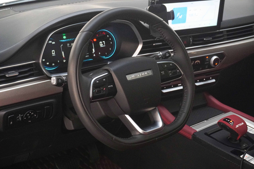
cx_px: 127
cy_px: 84
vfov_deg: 25.8
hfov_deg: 37.9
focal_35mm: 52
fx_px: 370
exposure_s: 1/80
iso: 6400
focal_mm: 35
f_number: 6.3
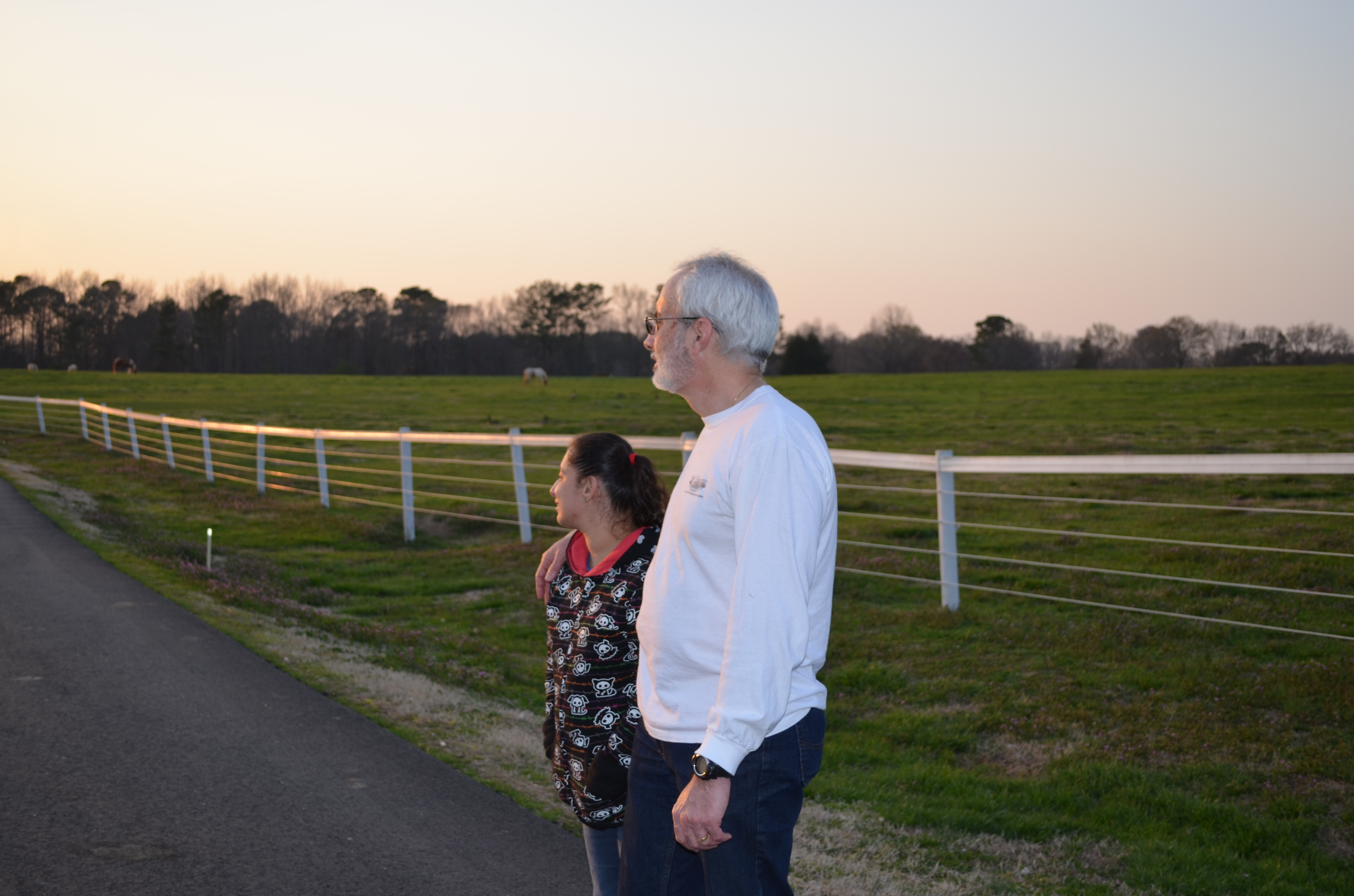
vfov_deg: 31.8
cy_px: 448
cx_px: 677
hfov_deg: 46.5
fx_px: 1576
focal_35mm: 42
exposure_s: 1/200
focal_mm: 28
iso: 110
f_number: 4.5
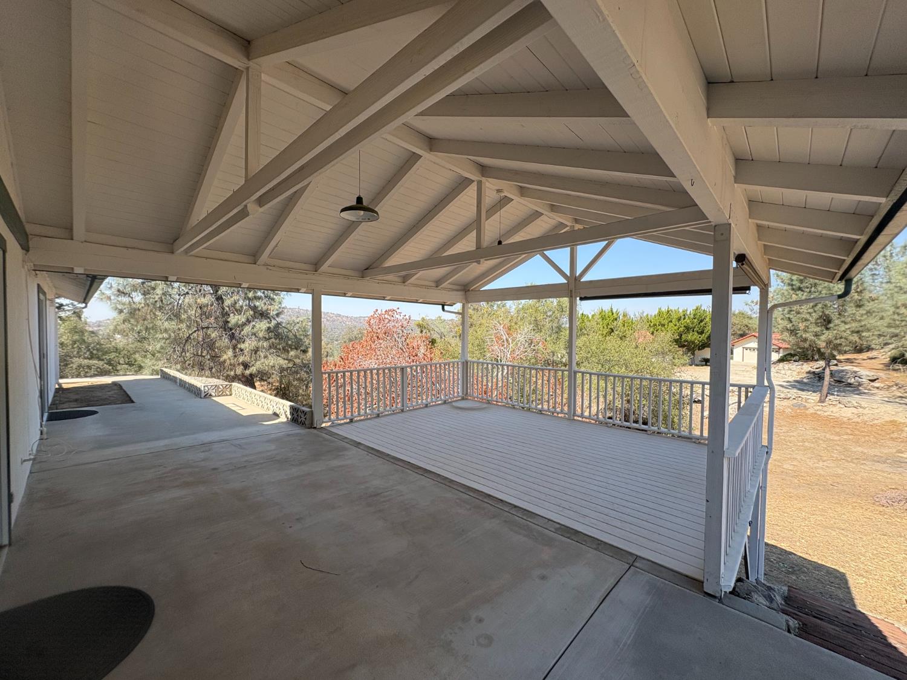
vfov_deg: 85.7
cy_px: 340
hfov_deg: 102.1
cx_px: 454
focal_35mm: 14
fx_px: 367
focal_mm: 2.22
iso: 40
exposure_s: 1/889
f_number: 2.2
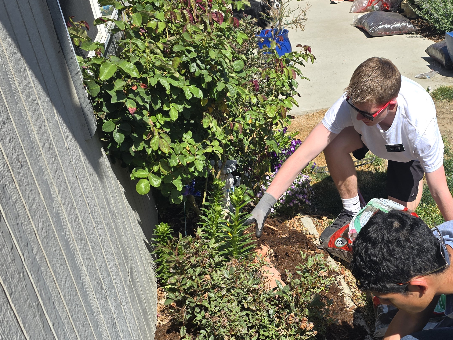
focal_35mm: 43
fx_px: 563
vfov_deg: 33.4
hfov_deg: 41.6
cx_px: 375
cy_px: 220
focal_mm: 6.3
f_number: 1.7
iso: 12
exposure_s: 1/636
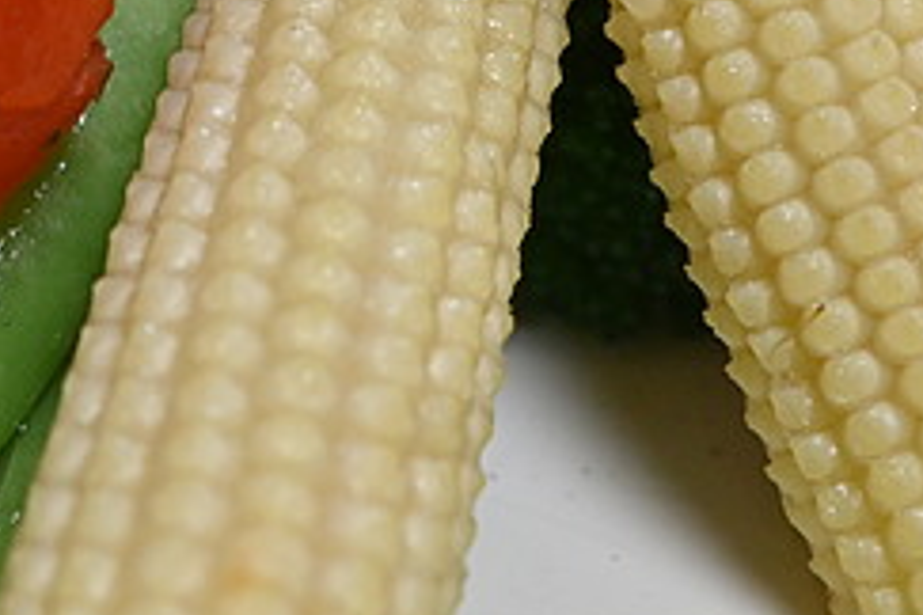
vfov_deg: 10.0
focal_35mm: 135
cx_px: 228
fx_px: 3461
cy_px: -137
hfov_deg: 15.1
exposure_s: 1/100
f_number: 5.6
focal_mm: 28
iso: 640
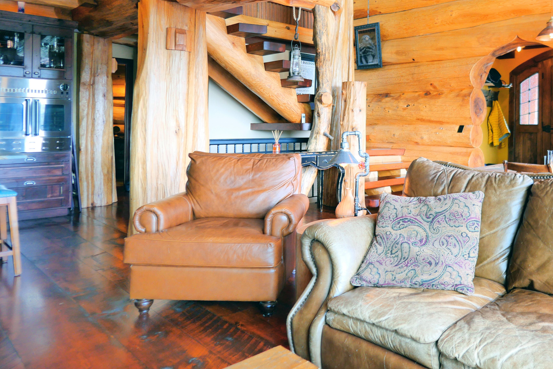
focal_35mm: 27
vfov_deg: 47.2
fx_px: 415
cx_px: 389
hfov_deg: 64.7
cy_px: 123
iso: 800
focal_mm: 9
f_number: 1.7
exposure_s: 1/50
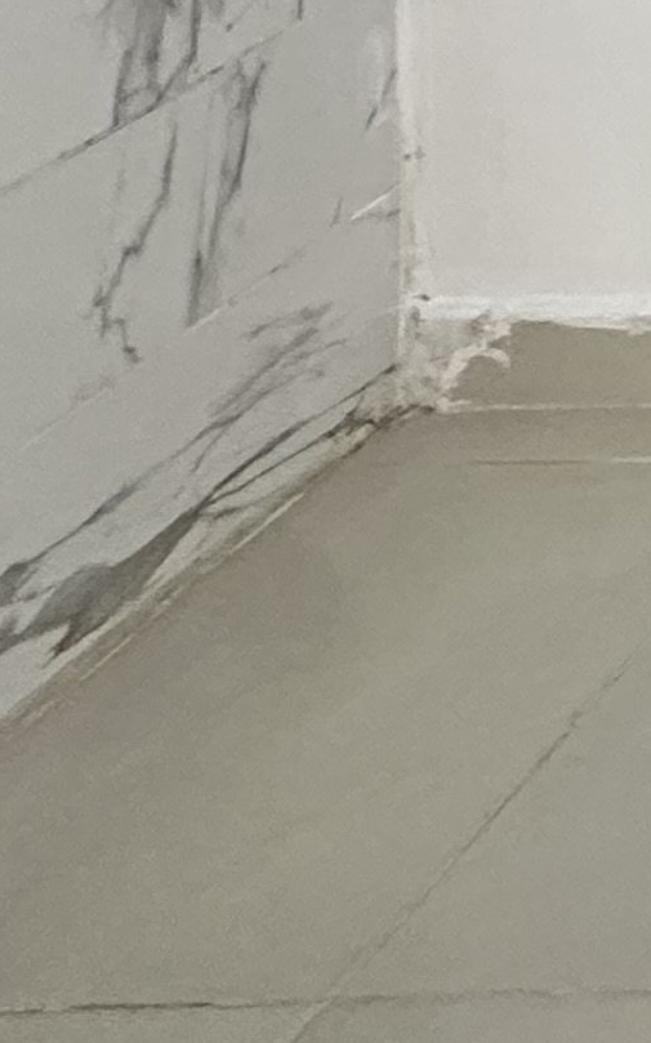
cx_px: 2284
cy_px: -839
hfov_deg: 9.5
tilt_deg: -6.1
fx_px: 2103
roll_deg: -2.2
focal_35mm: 74
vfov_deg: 20.1
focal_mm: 2.22
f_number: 2.2
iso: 200
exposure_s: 1/120
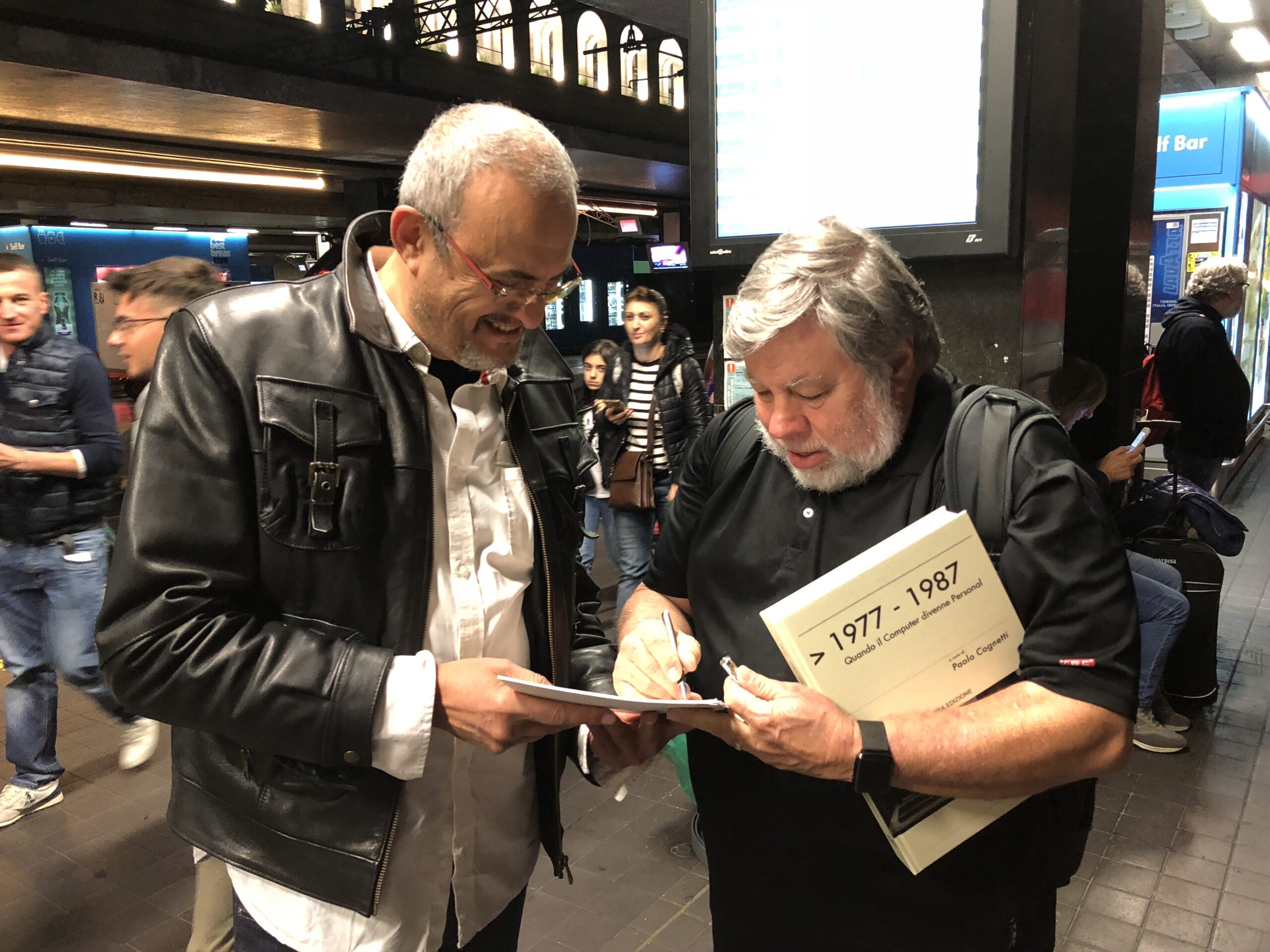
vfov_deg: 48.2
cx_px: 635
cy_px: 476
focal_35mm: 29
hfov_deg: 61.7
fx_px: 1064
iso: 100
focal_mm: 3.99
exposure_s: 1/12
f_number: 1.8
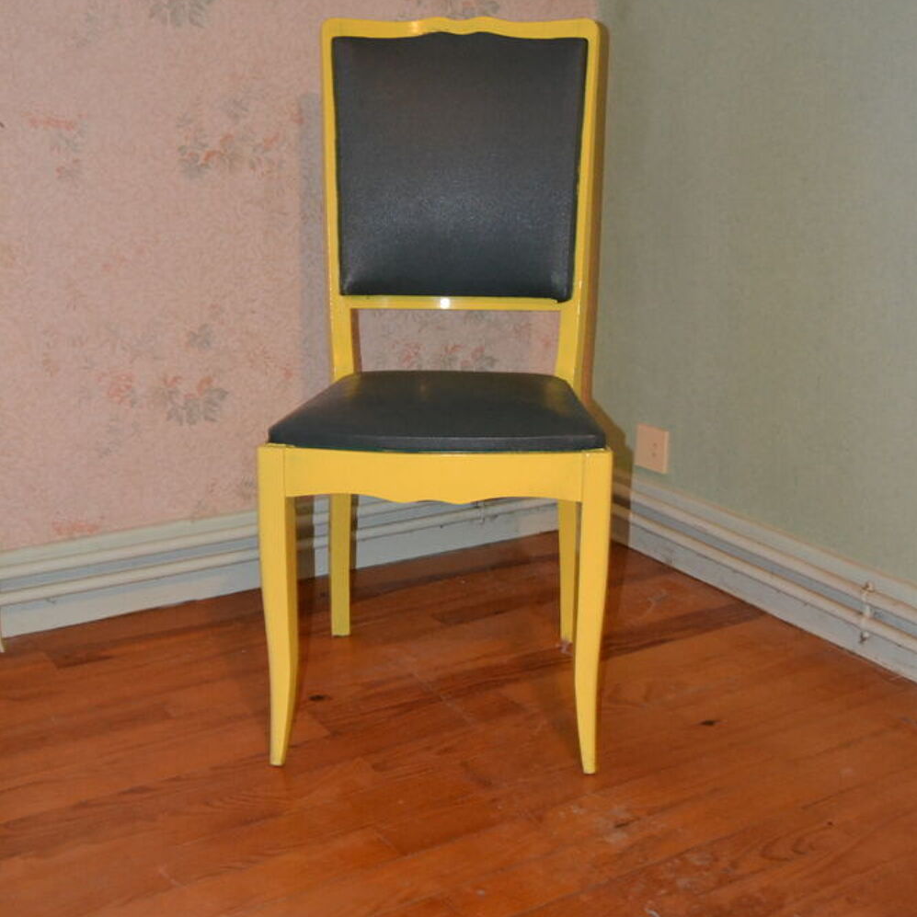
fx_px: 1379
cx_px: 459
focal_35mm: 46
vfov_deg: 36.7
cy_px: 393
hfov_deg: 36.8
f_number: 3.8
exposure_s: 1/60
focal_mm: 24
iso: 3200
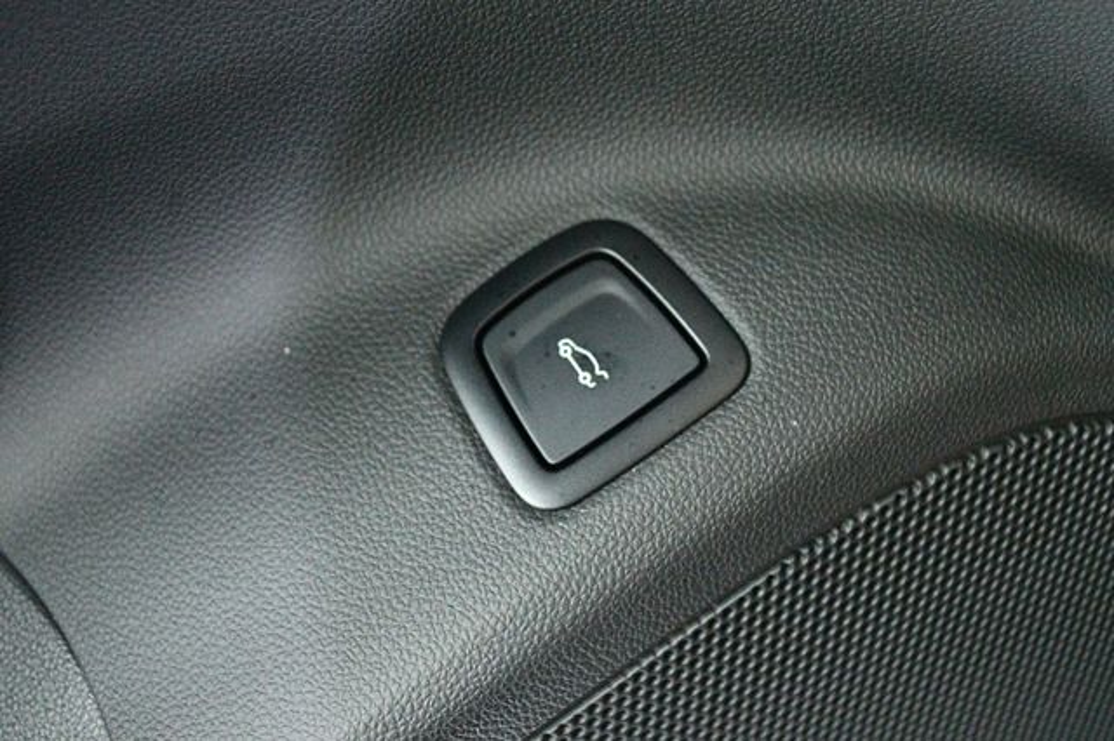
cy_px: 370
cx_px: 557
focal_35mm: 54
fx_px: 1670
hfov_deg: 36.9
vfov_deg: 25.0
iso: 12800
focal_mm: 36
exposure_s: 1/25
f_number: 5
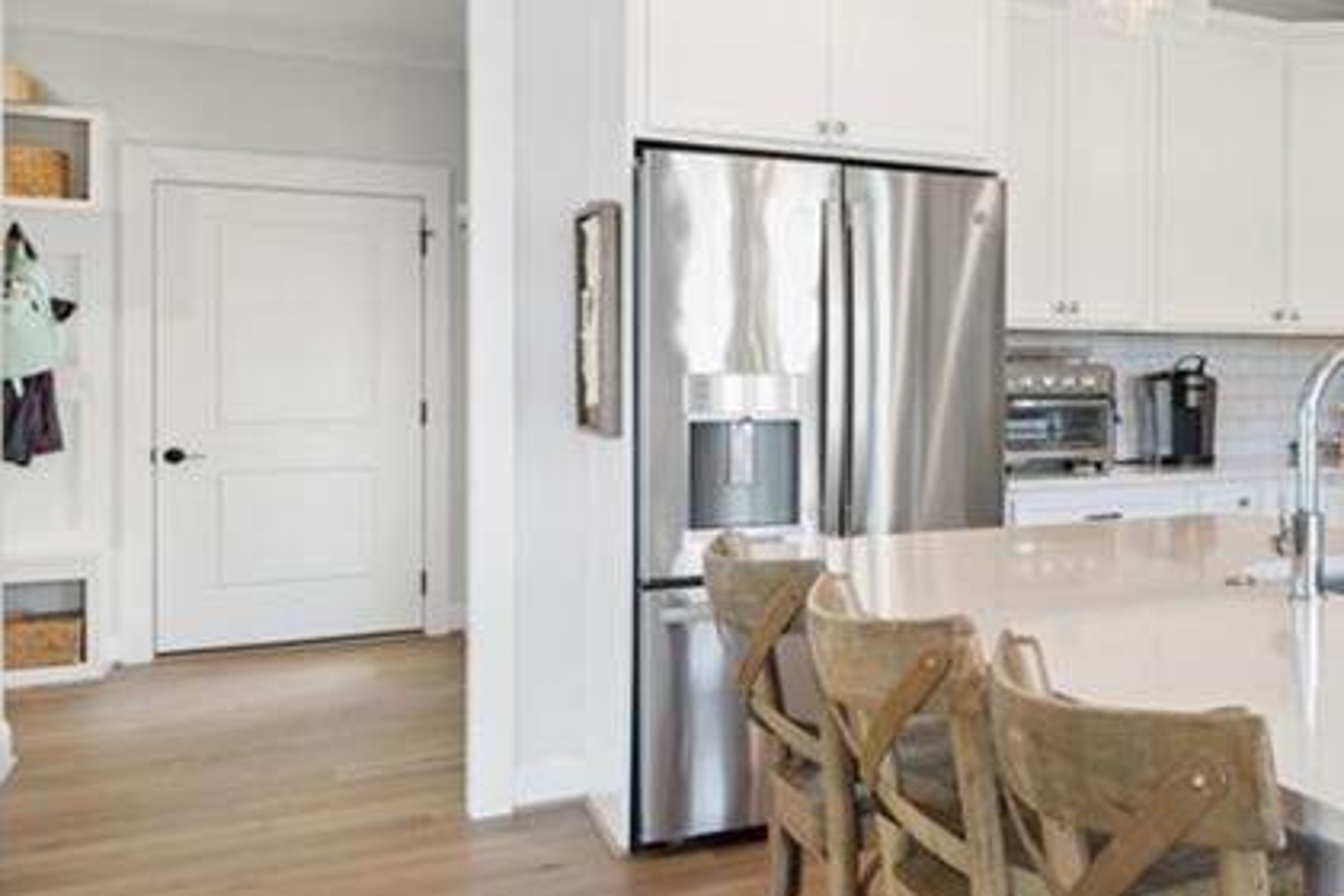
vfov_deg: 34.1
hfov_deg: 39.1
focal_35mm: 39
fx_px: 1456
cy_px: 368
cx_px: 1533
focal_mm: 16
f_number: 8
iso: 320
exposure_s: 1/6
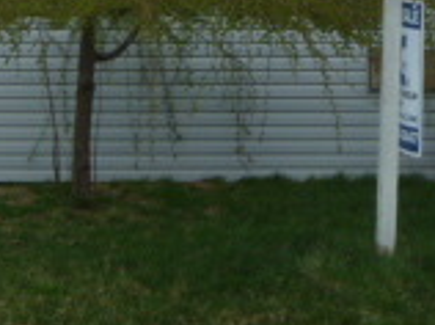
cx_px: 248
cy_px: -262
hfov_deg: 13.9
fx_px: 1782
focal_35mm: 142
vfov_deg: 9.9
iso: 80
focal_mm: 6.3
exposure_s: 1/160
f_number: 5.6
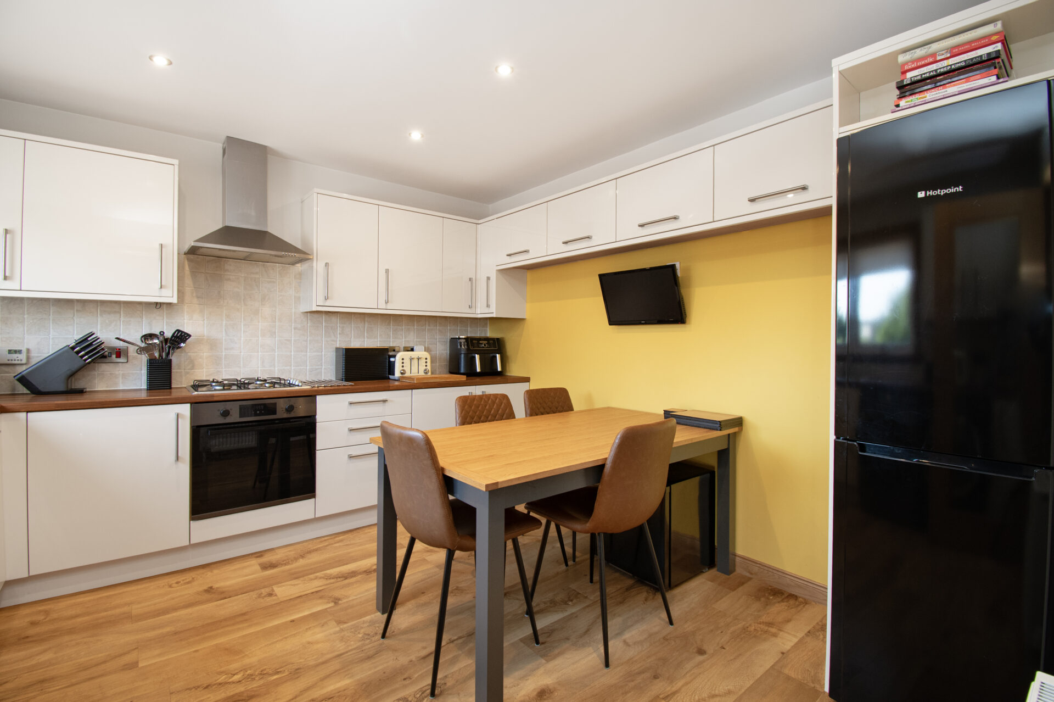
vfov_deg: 77.3
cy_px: 351
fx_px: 439
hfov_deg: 100.4
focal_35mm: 15
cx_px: 527
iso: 320
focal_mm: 10
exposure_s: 1/4
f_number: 8
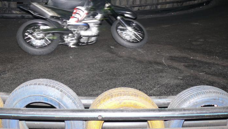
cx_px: 100
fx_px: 411
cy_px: 21
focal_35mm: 68
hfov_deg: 31.0
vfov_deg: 17.6
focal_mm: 9.1
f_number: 2.8
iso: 100
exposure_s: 1/30
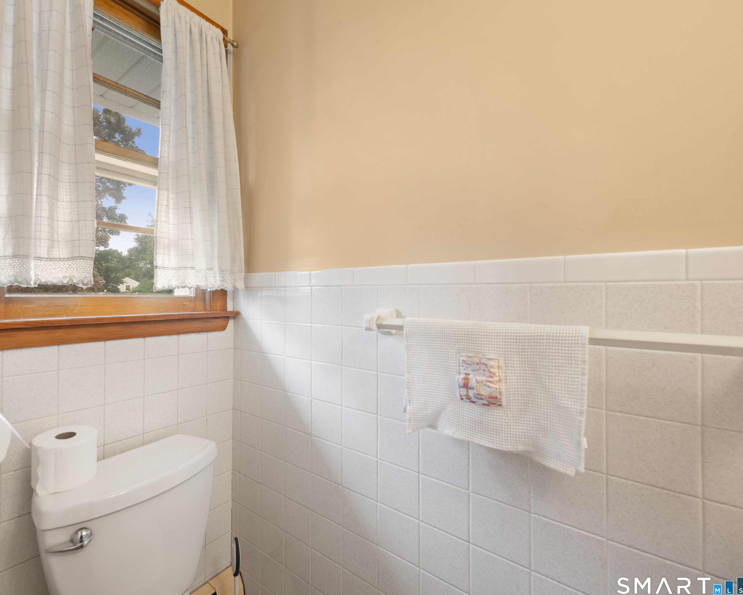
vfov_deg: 80.4
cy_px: 299
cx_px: 299
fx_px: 352
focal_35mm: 16
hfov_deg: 92.0
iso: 250
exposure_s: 1/4
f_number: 8
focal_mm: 14
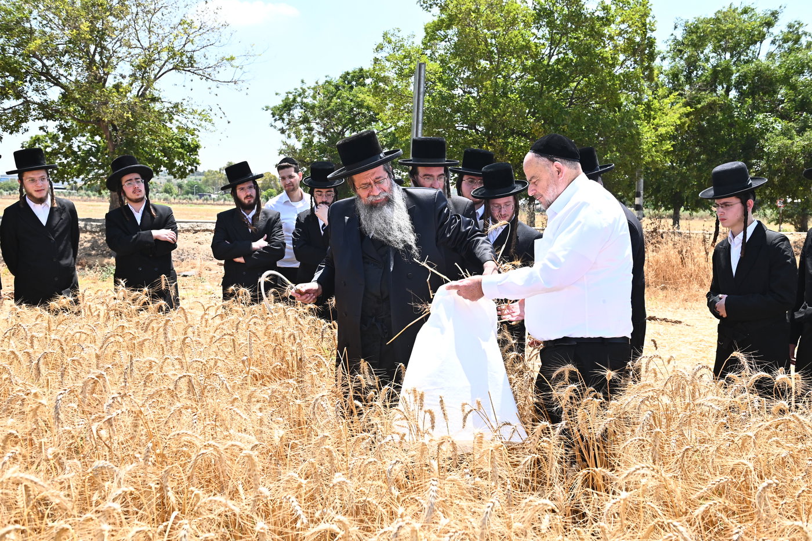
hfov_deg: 54.4
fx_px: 789
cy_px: 270
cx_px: 406
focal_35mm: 35
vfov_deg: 37.8
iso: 160
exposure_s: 1/200
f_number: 7.1
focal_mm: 35
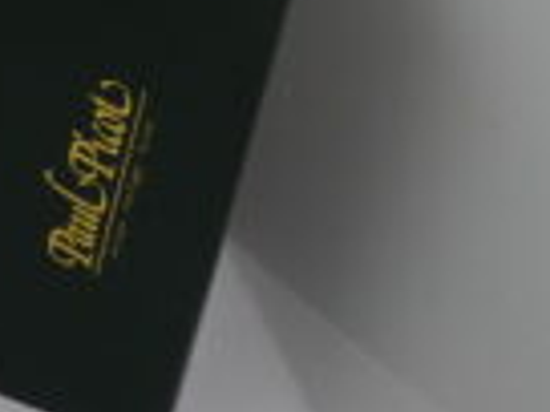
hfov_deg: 18.2
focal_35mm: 88
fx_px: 1398
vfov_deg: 15.6
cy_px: -190
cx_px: -400
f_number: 2.8
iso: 80
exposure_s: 1/250
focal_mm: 3.6
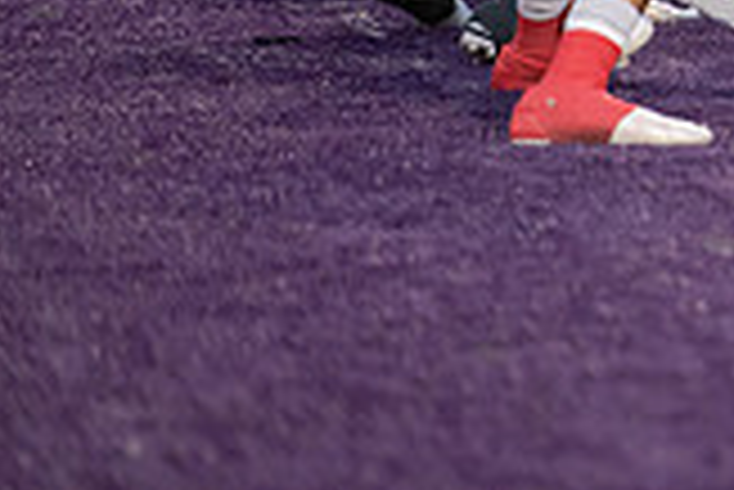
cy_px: -371
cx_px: 1180
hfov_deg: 3.0
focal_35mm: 692
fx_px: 14121
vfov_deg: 2.0
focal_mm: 195
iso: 2500
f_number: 2.8
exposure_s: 1/800
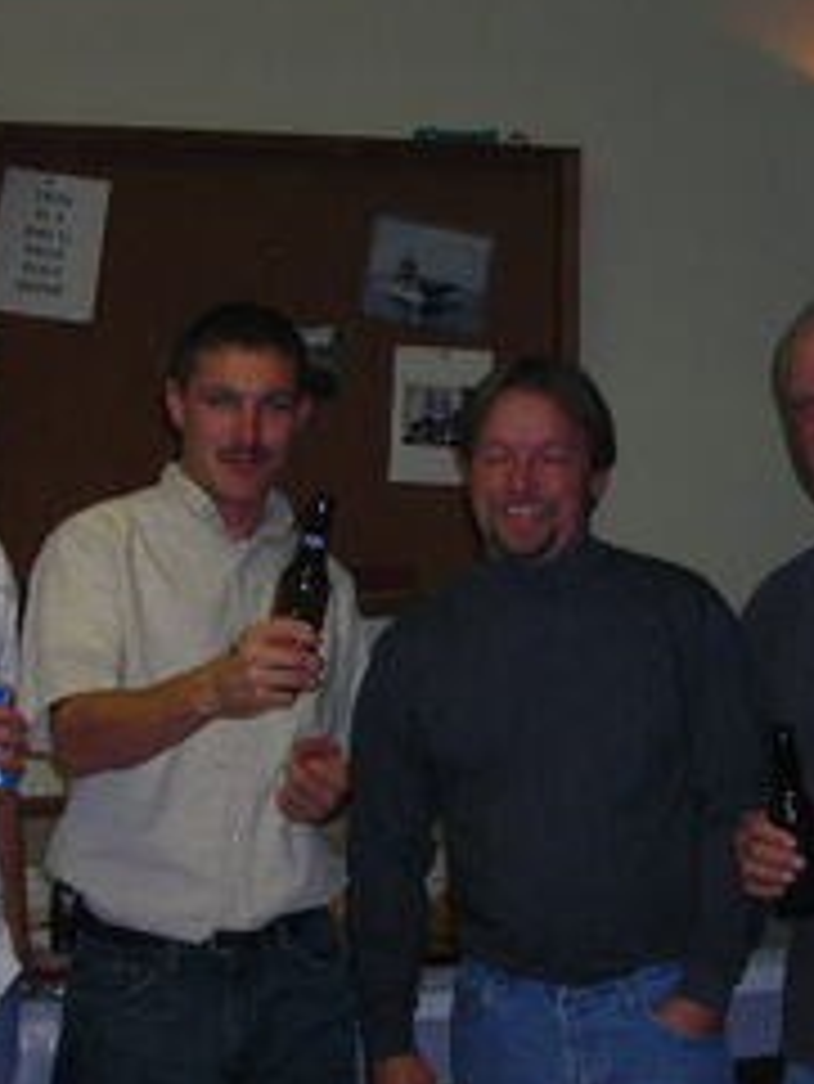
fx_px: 2443
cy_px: 616
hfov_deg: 18.9
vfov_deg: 25.0
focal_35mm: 78
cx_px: 436
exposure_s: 1/60.1
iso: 78
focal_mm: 7.8
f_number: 3.4
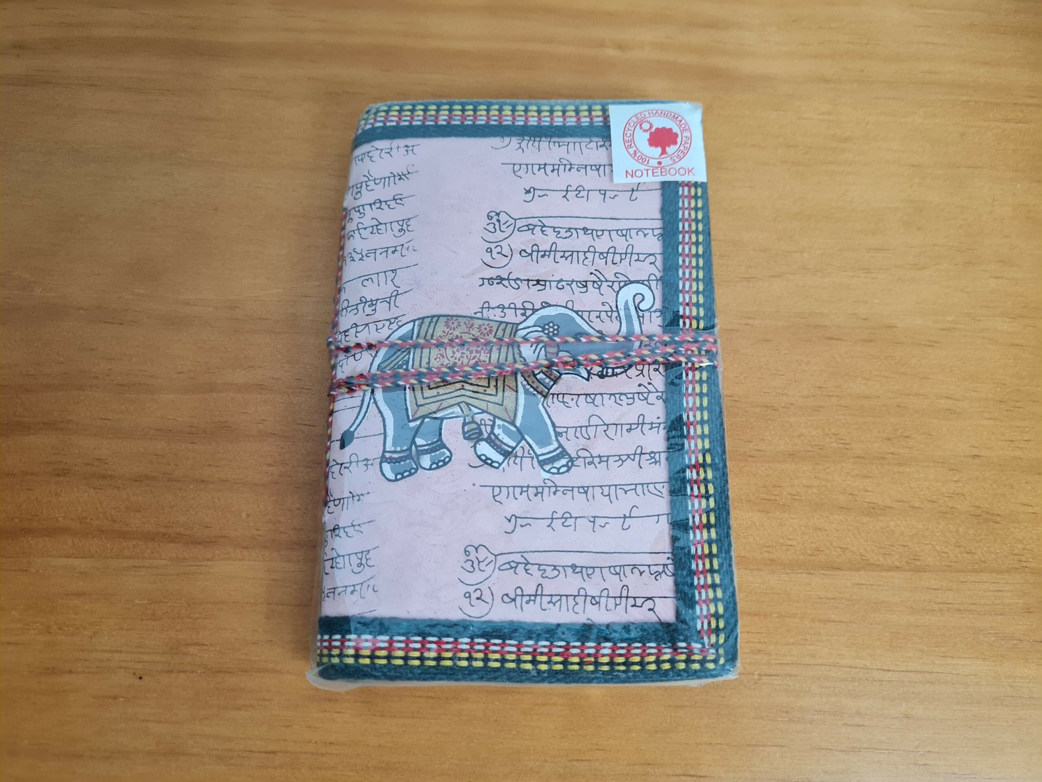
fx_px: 783
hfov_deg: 67.3
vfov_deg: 53.1
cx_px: 521
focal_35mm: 26
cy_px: 391
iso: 250
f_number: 1.8
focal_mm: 5.4
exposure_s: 1/120
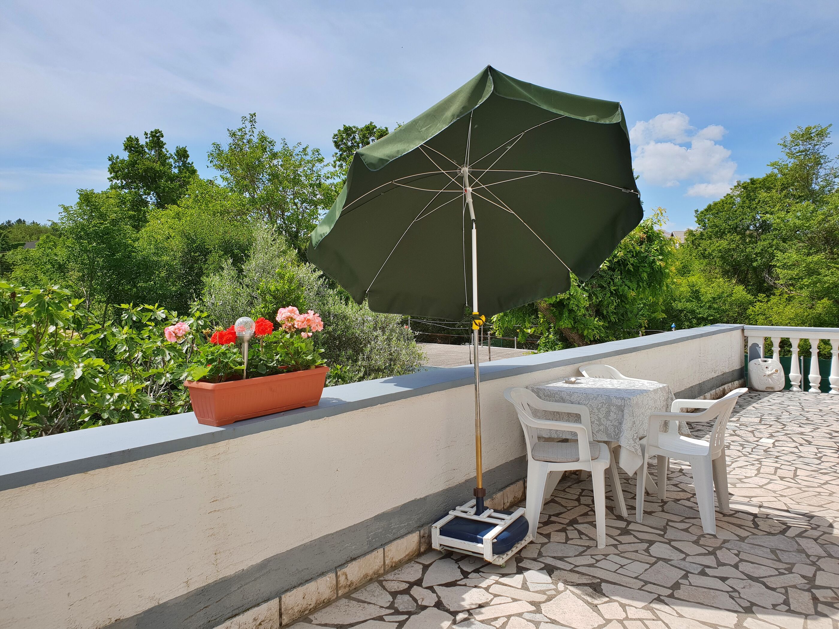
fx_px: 630
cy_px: 314
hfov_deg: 67.3
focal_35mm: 26
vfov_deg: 53.1
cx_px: 420
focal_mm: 4.3
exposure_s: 1/1522
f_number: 2.4
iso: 50
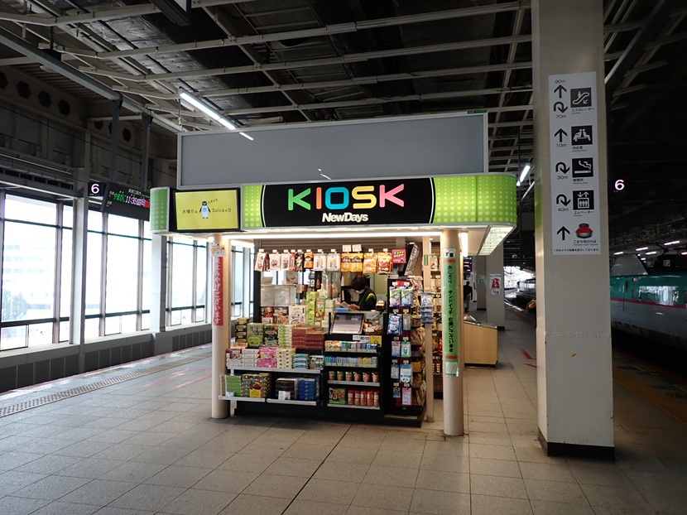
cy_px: 258
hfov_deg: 69.4
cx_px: 344
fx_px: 496
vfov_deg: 54.9
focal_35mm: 25
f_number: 2
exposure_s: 1/100
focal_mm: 4.5
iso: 100
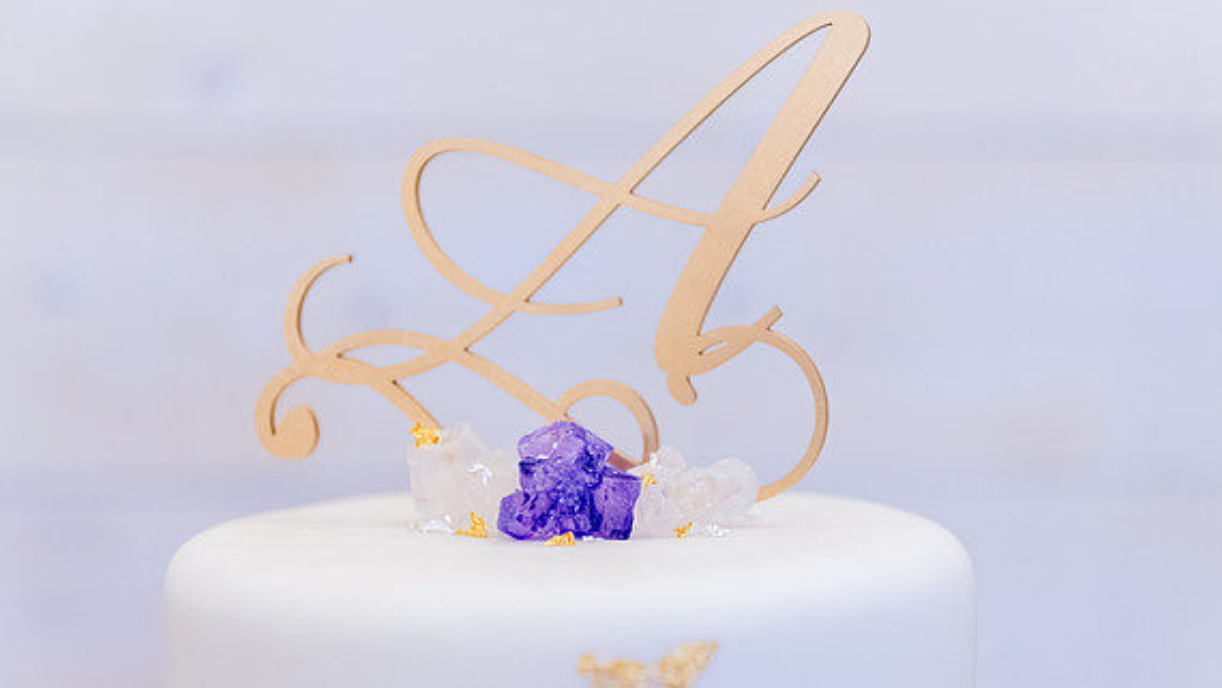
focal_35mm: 68
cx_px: 623
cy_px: 359
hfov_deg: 31.0
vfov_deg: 17.7
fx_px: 2204
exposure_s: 1/400
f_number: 3.5
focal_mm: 62
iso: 2000
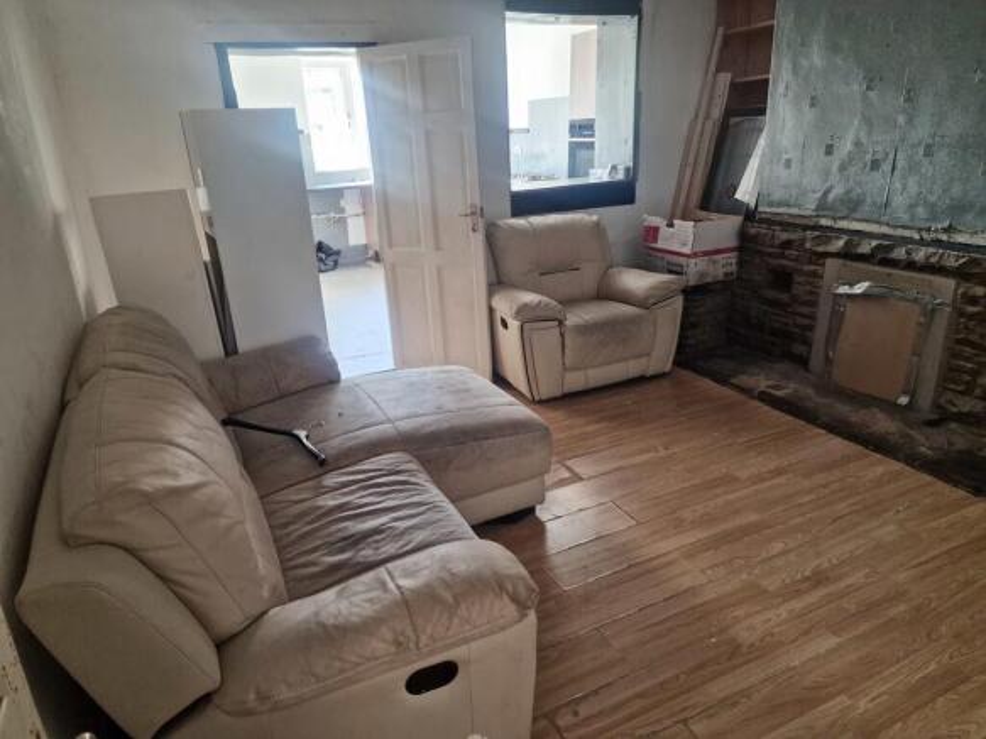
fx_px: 655
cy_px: 370
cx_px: 493
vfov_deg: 58.9
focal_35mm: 23
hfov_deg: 73.9
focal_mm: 6.4
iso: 640
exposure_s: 1/100
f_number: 1.8
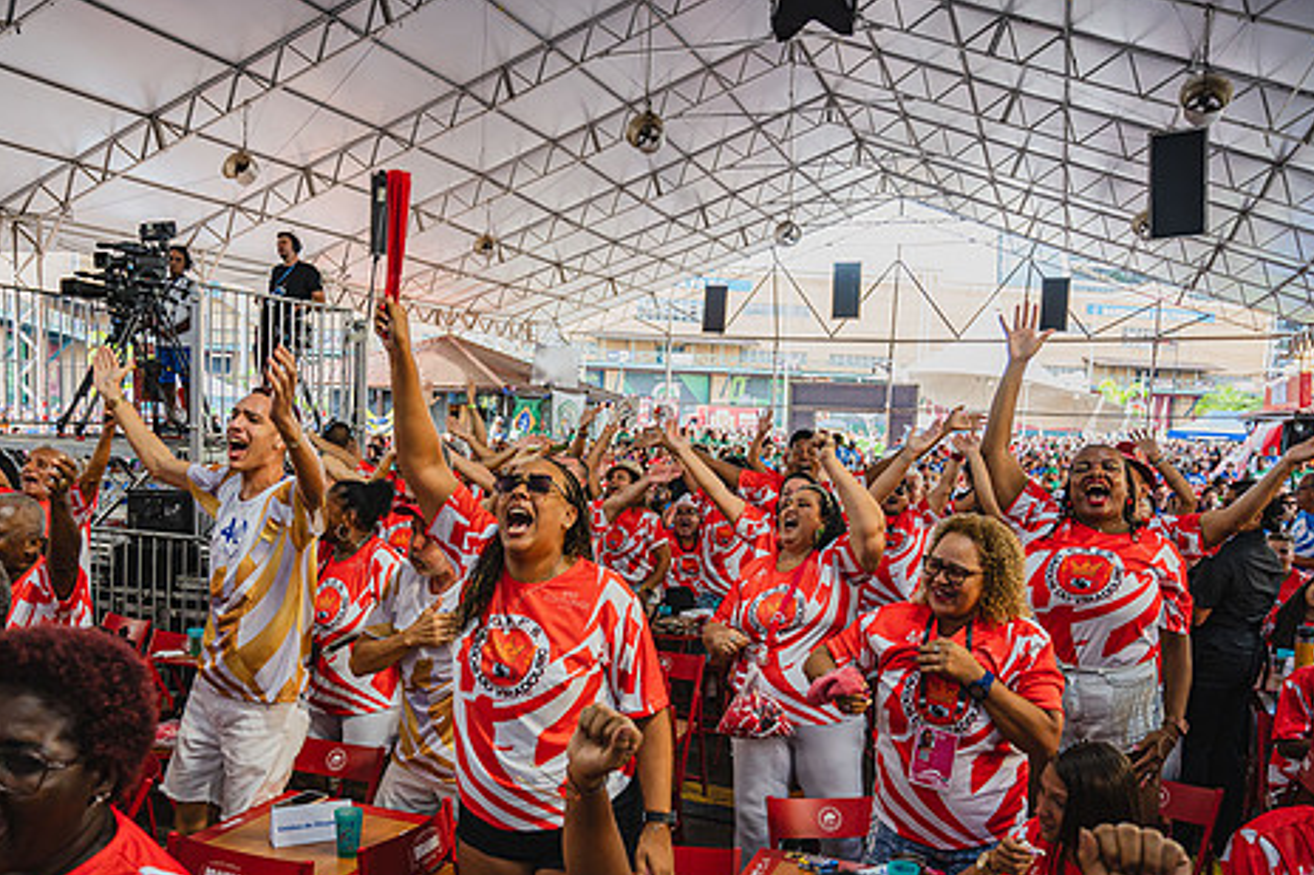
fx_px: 1095
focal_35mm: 30
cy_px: 535
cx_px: 609
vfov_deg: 43.3
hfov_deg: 61.9
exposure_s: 1/320
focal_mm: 24
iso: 1000
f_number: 4
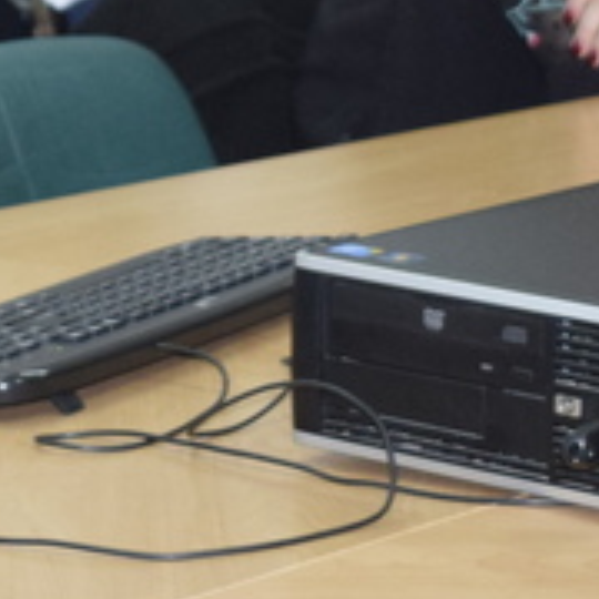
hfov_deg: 6.8
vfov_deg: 6.9
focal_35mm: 253
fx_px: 4961
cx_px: -173
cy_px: -145
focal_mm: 35
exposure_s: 1/60
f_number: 4.5
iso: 1000
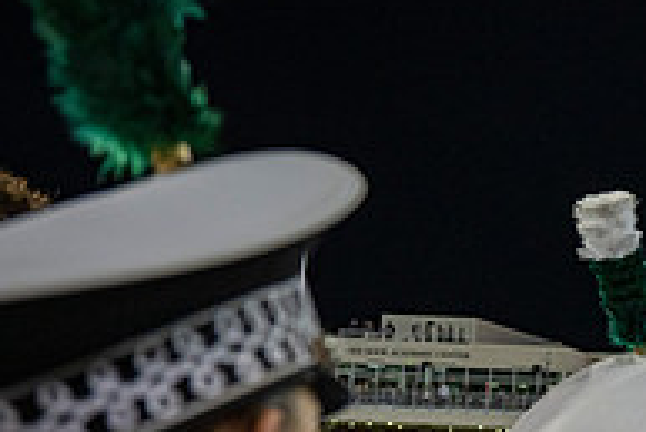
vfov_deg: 18.5
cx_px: 944
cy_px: 414
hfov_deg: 23.2
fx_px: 1293
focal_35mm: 72
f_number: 3.2
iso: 1250
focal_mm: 24
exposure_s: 1/500
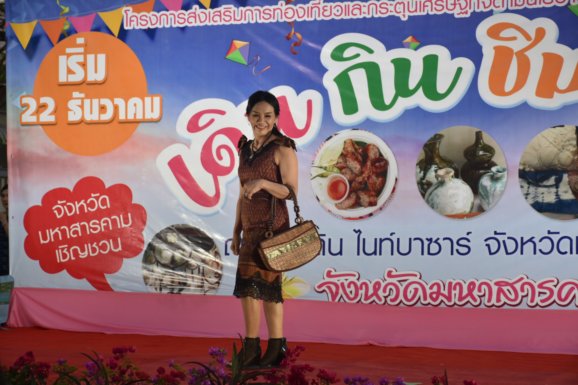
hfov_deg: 21.9
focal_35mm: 93
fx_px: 1493
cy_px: 192
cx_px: 289
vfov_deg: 14.7
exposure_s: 1/80
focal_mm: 62
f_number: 5
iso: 400
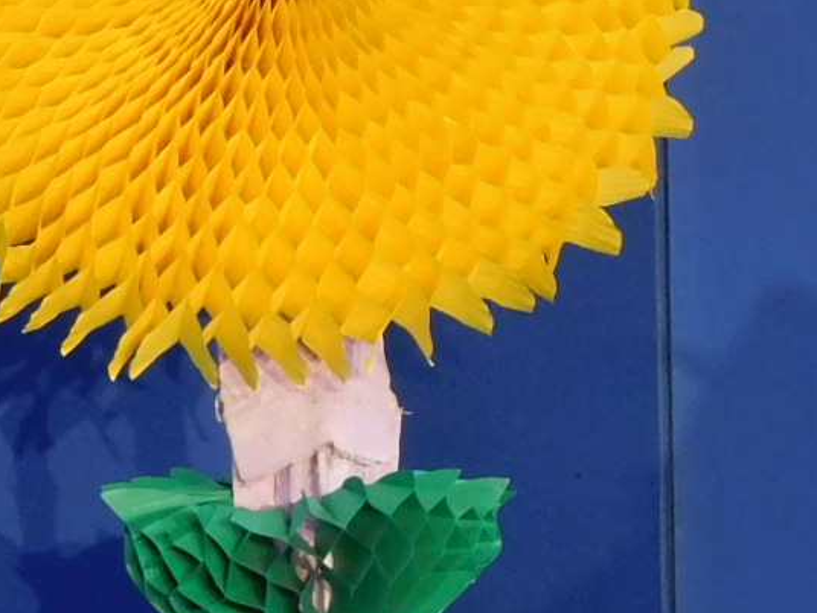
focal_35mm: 424
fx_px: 10007
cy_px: 854
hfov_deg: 4.7
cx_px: 992
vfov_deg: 3.5
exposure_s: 1/30
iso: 280
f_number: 4.8
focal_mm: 17.8
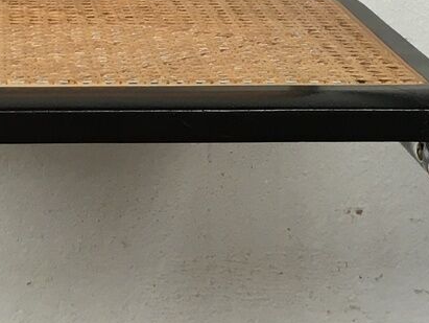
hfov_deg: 14.0
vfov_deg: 10.5
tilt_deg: -12.7
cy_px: 91
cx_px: 142
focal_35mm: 141
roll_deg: -0.9
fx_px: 1749
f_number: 2.2
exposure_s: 1/33
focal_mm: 4.15
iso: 25
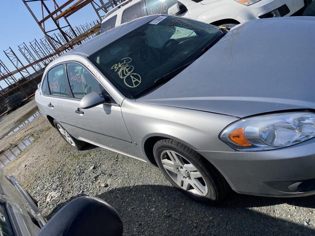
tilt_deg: -18.1
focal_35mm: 26
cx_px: 158
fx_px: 237
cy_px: 118
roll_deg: +28.6
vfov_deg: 53.1
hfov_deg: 67.3
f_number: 1.8
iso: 32
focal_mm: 4.25
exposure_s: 1/3497
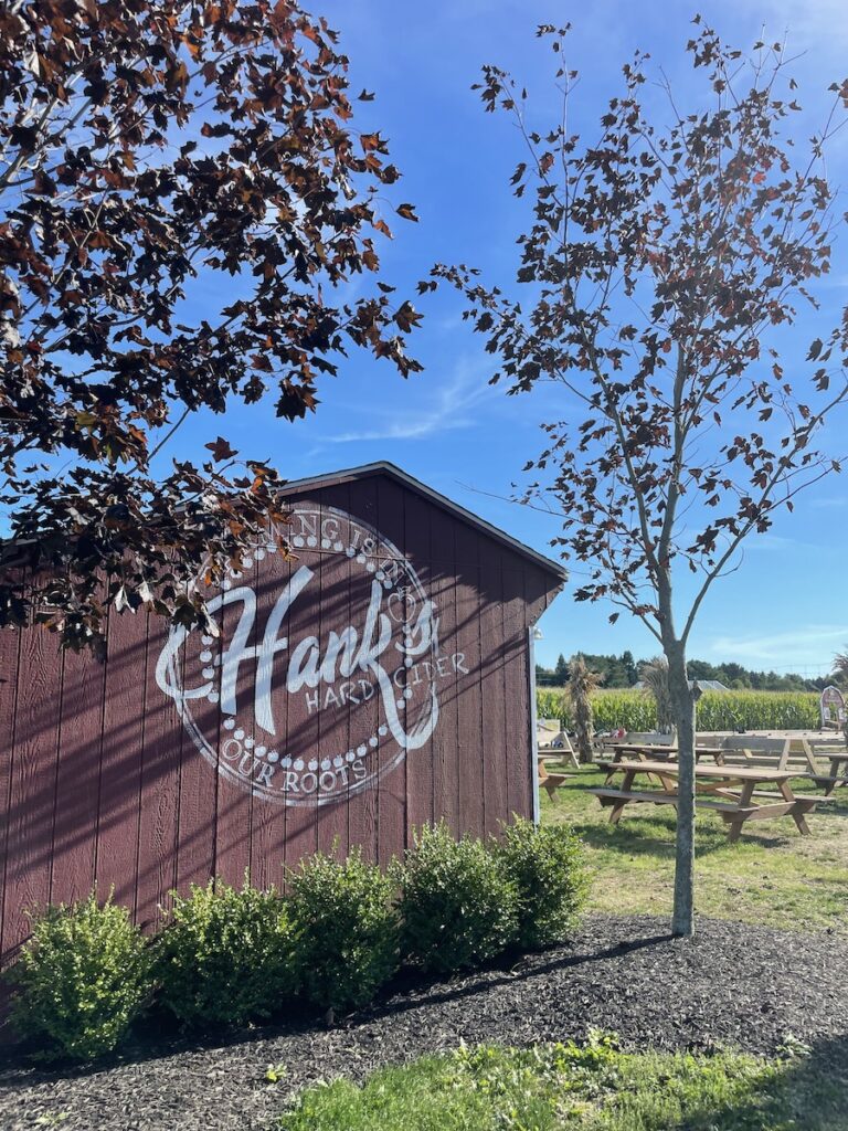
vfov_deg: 67.3
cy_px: 566
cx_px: 424
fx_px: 849
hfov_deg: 53.1
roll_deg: -0.4
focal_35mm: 26
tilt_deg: +7.0
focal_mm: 4.2
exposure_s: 1/2353
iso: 32
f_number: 1.6
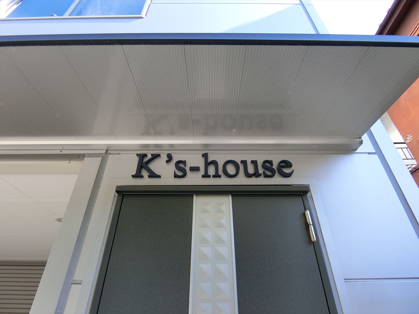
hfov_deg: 84.7
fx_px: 230
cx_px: 210
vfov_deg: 68.7
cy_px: 157
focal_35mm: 19
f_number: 2.7
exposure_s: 1/200
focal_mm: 4.06
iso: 80
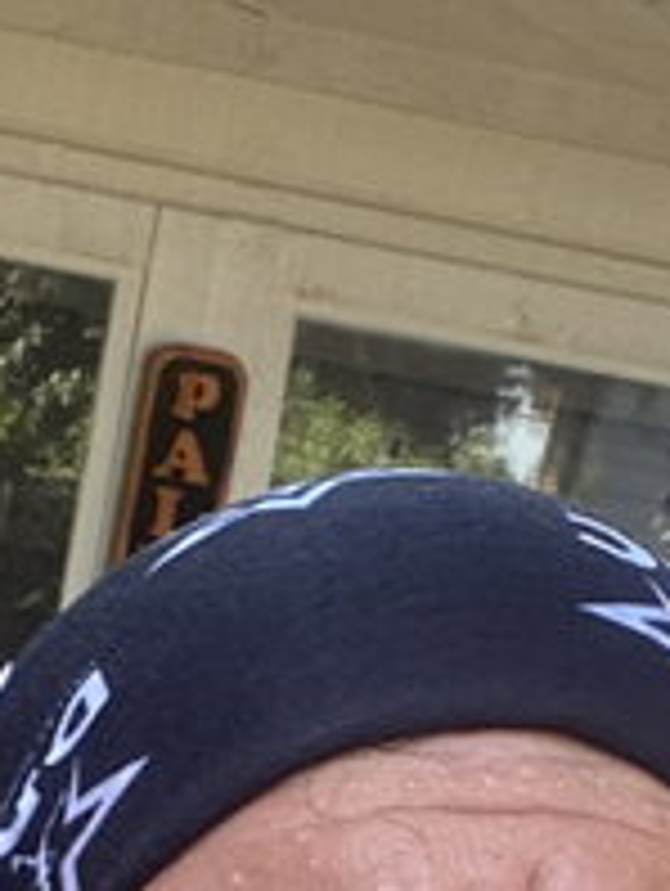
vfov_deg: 15.8
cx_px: 324
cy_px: 968
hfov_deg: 12.3
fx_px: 3116
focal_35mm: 121
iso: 50
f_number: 2.2
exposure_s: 1/122
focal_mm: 2.71
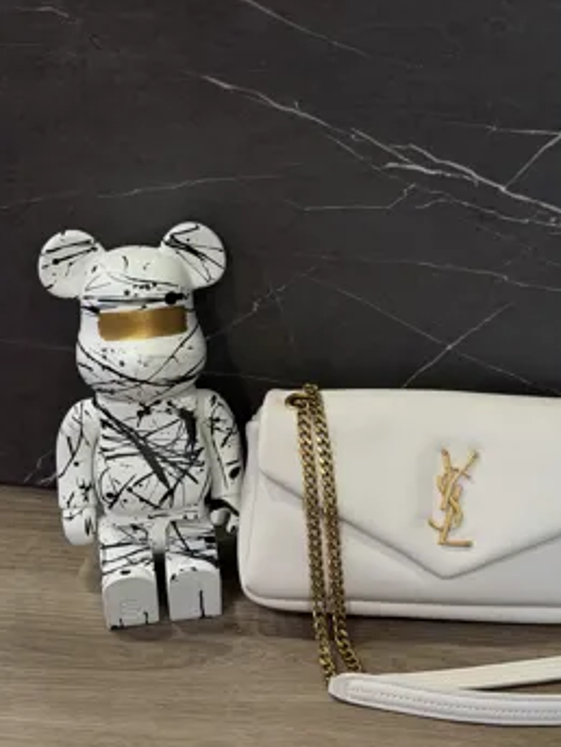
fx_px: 1448
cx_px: 389
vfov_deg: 29.0
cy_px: 389
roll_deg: -0.5
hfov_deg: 21.8
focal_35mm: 67
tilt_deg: -32.3
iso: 250
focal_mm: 6.76
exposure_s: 1/55
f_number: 1.78
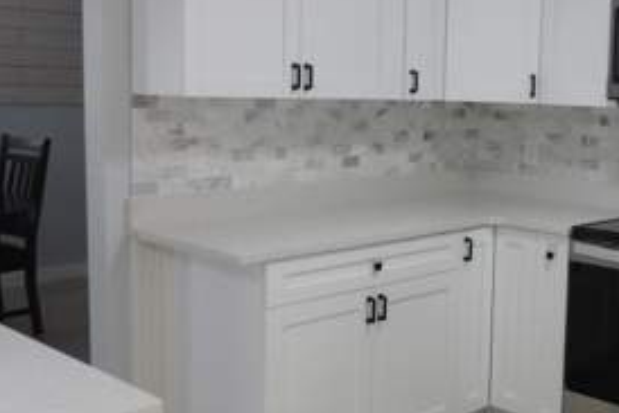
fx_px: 877
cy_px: 172
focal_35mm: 51
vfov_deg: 26.5
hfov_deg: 37.9
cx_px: 463
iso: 100
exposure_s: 1/30
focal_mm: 5
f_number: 3.5
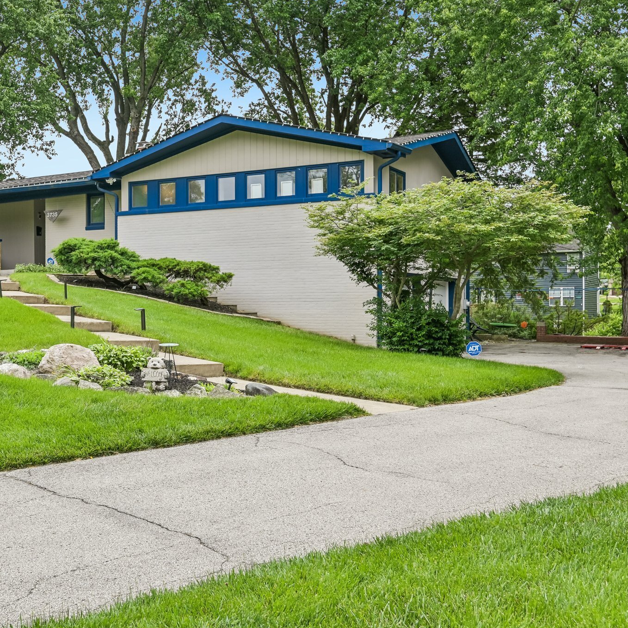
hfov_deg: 40.3
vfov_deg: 40.9
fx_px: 842
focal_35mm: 41
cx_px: 200
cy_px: 314
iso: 100
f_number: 8
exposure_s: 1/250
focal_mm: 32
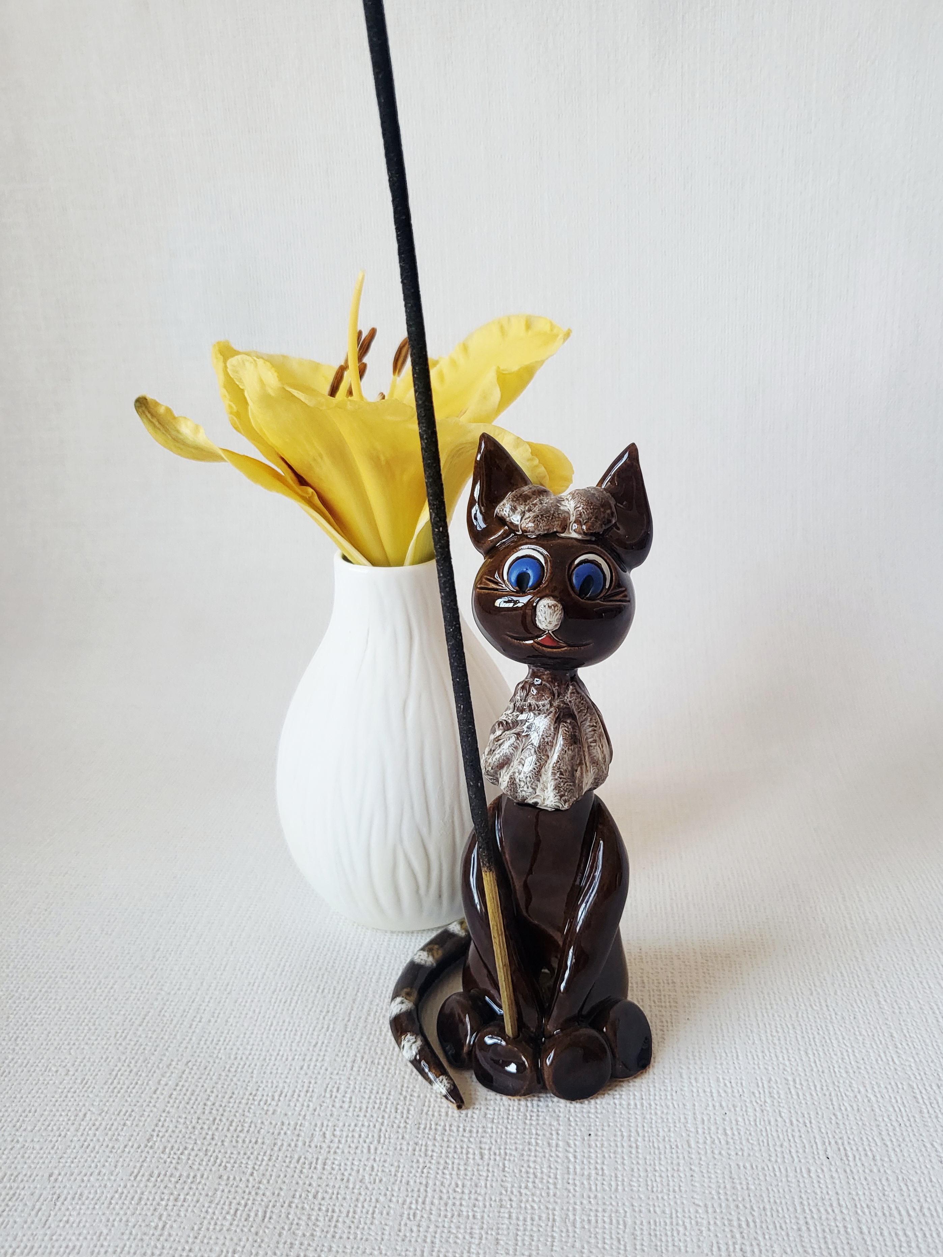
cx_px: 472
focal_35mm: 26
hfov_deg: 53.1
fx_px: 944
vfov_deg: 67.3
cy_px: 628
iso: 160
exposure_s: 1/101
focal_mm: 4.25
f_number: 1.8
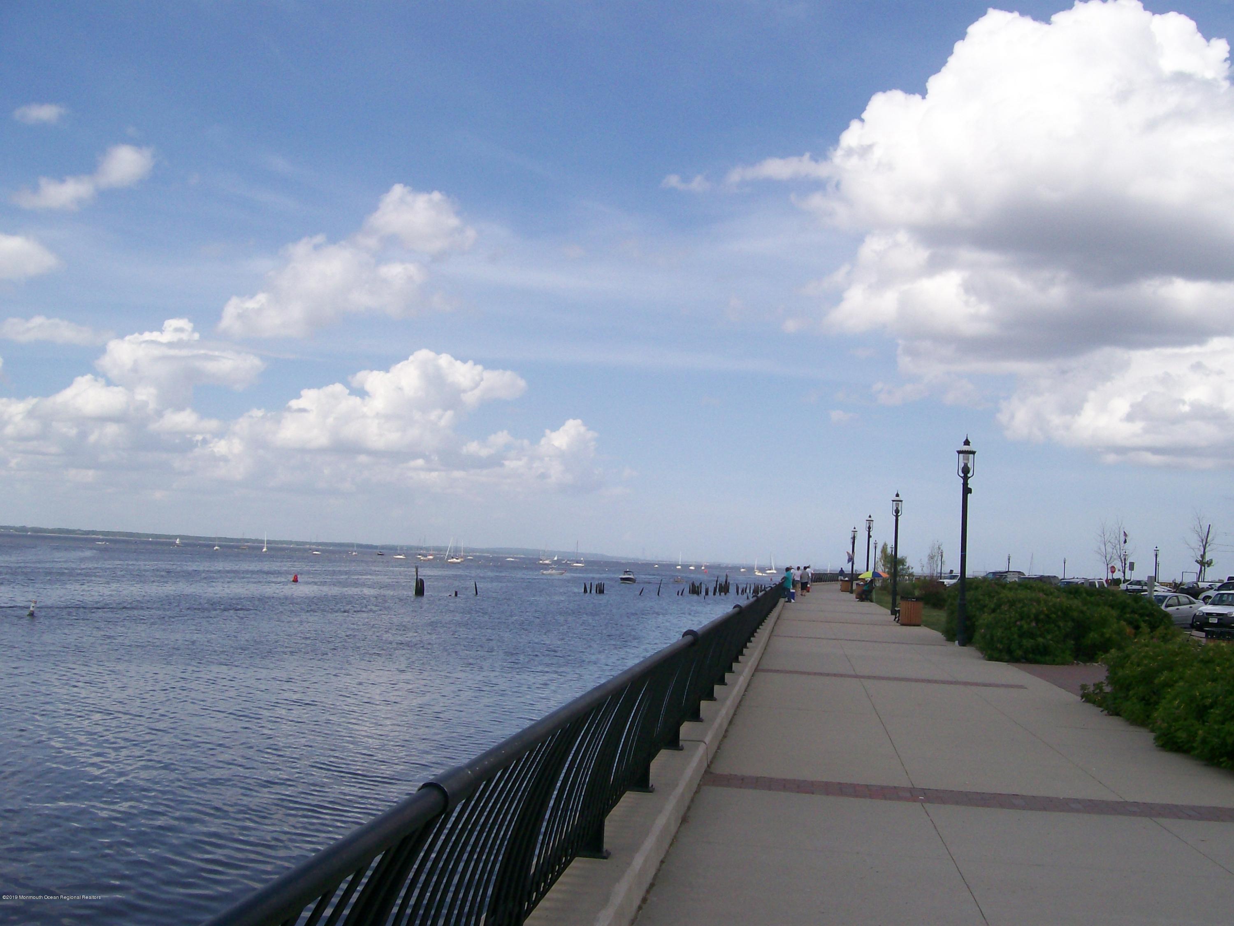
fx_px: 1283
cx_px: 617
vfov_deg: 39.7
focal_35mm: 36
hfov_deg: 51.4
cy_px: 463
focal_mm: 6
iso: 80
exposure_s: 1/863
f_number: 4.8
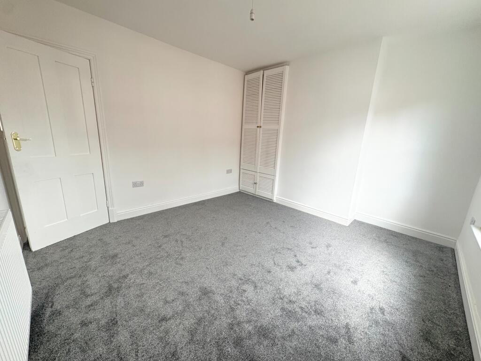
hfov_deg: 102.1
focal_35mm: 14
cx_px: 240
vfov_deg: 85.7
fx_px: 195
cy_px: 180
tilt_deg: -13.1
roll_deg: -2.5
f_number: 2.2
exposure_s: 1/60
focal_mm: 2.22
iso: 320
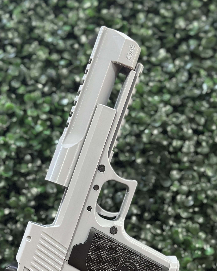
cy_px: 184
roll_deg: -0.2
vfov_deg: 26.2
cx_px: 117
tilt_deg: +1.9
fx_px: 578
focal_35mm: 72
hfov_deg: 21.3
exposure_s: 1/33
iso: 500
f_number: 1.78
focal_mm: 6.86
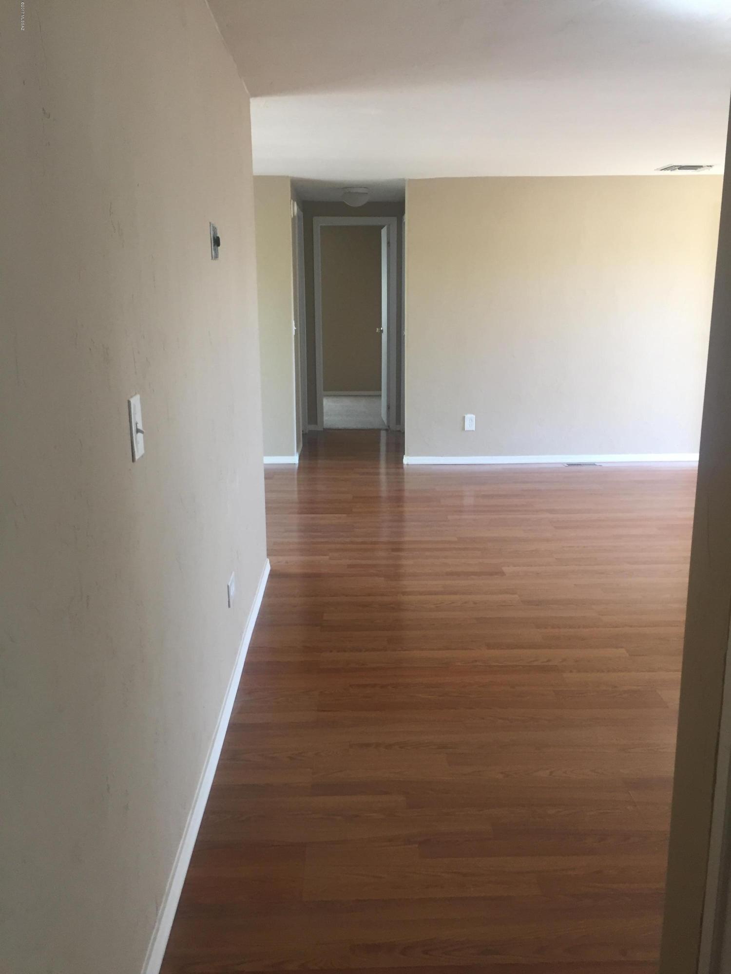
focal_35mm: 29
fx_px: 817
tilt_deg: -12.1
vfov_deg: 61.7
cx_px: 366
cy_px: 487
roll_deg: -0.1
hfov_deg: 48.2
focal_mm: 4.15
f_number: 2.2
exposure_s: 1/30
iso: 100
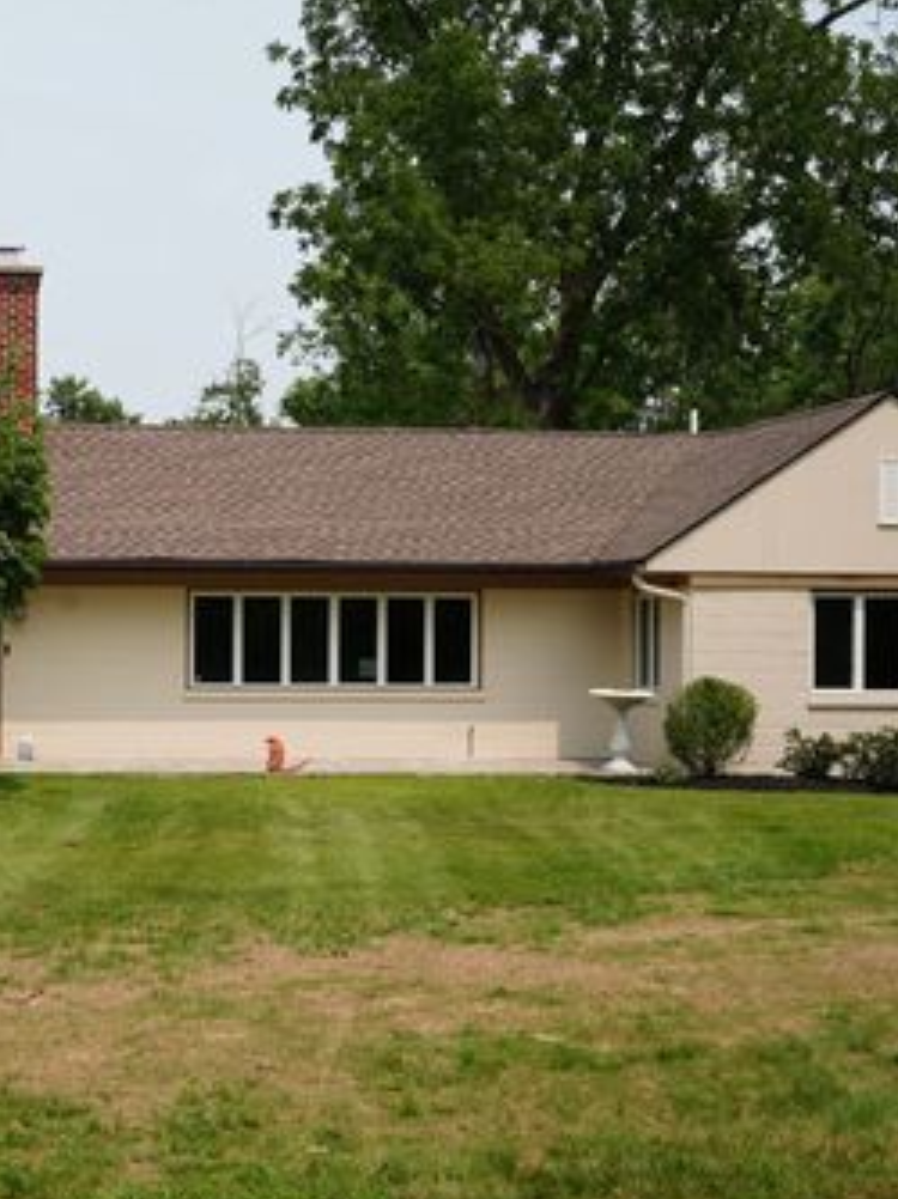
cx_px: 43
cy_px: 637
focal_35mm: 60
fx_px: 2075
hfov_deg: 23.6
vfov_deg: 32.2
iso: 125
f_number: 9
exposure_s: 1/250
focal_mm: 32.5
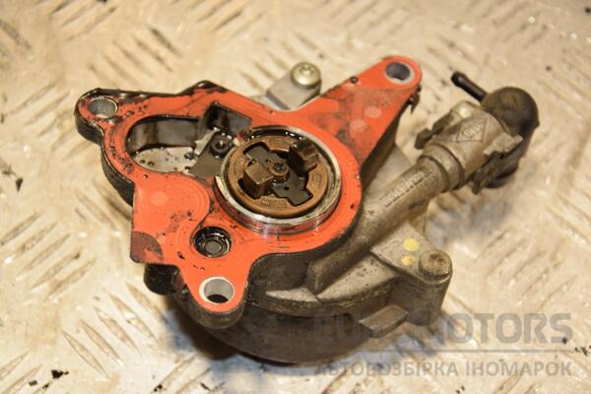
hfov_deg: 20.6
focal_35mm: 99
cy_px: 197
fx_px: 1625
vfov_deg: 13.8
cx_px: 296
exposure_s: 1/200
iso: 800
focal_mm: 66
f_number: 5.6
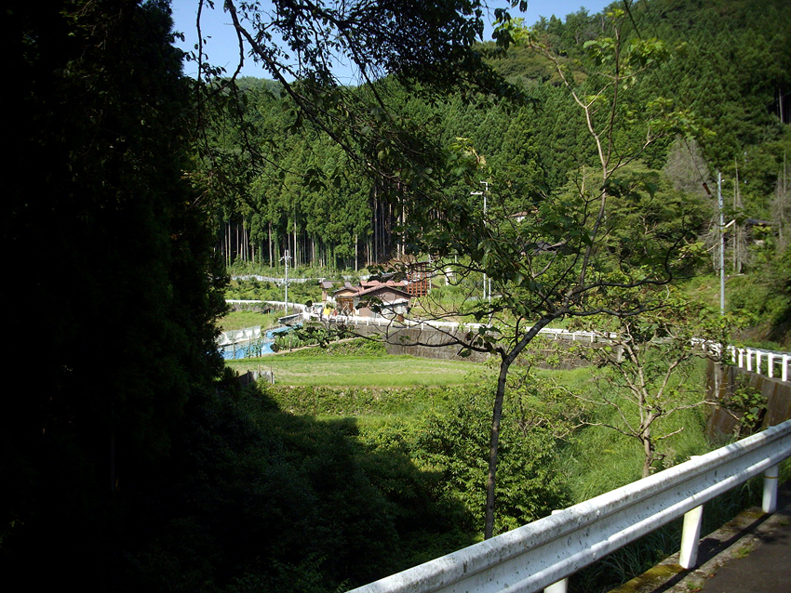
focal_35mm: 37
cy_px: 296
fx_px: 846
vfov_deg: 38.7
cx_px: 396
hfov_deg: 50.1
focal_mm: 6.2
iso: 80
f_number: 5.6
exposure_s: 1/160
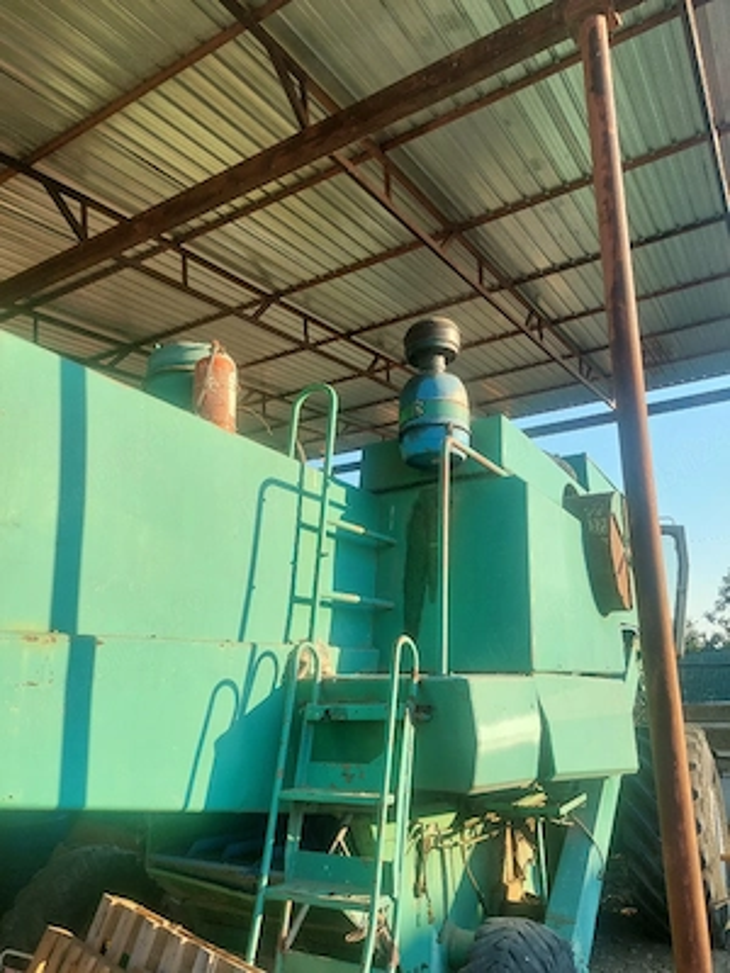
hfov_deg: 54.9
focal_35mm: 25
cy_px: 486
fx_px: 703
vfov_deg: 69.4
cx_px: 365
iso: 40
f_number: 1.8
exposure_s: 1/455
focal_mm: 5.23
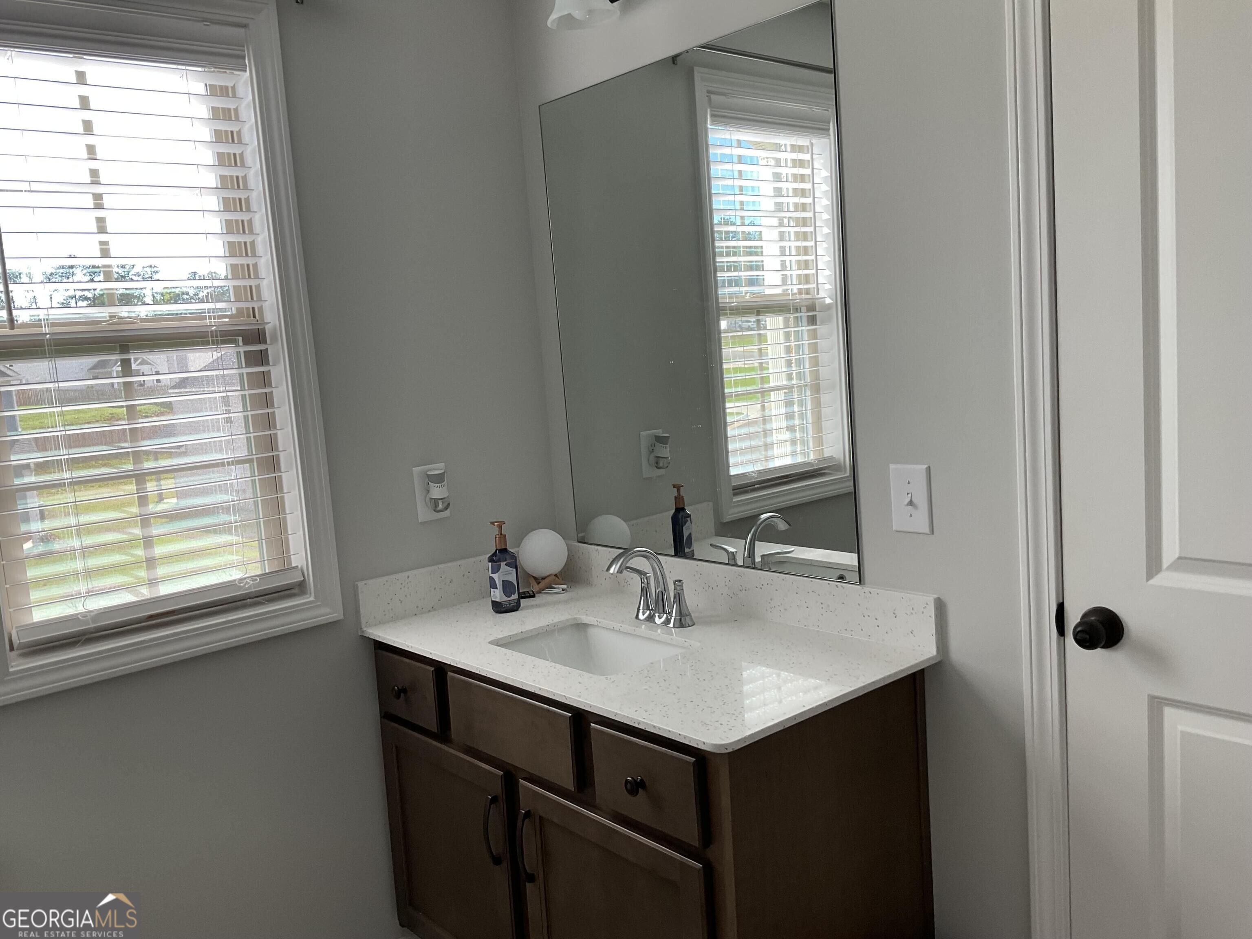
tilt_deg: -6.7
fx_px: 1049
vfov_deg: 48.2
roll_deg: +4.8
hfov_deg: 61.7
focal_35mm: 29
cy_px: 470
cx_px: 626
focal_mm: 3
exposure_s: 1/120
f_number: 1.8
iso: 25
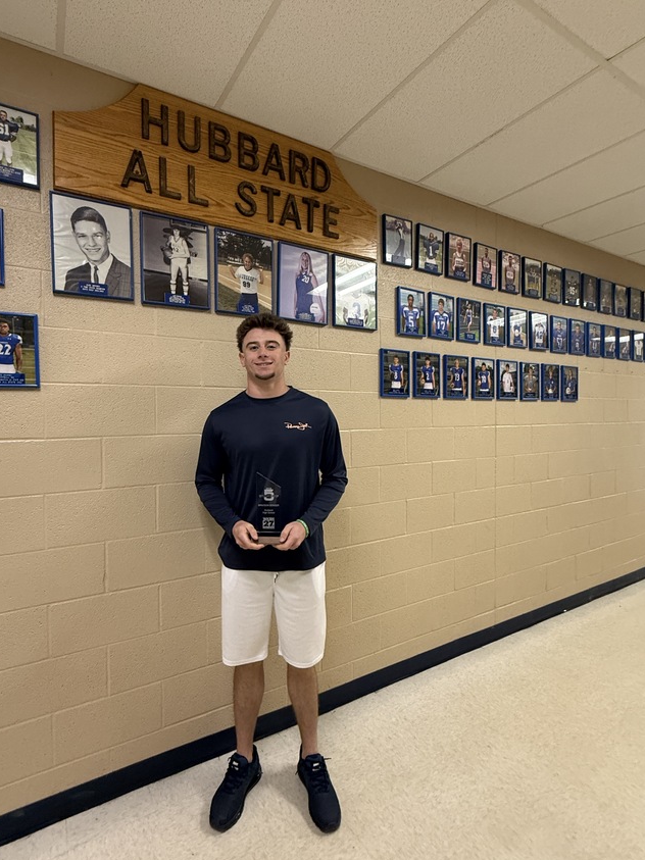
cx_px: 263
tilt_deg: +0.0
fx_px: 422
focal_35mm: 17
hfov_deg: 74.0
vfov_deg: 91.0
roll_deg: -0.8
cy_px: 424
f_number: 2.2
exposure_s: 1/60
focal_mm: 2.22
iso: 400
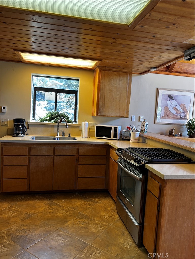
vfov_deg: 67.3
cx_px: 98
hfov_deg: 53.1
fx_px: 195
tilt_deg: -5.5
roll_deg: -3.1
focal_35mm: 26
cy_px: 130
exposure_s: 1/60
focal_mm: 5.7
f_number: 1.5
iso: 80
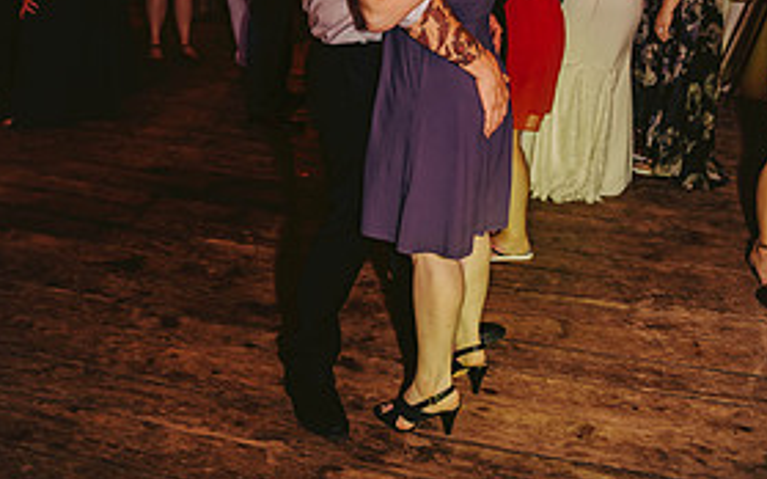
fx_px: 961
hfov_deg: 43.5
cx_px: 401
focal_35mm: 46
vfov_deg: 25.6
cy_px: -63
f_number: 2.8
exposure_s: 1/125
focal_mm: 28
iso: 1250
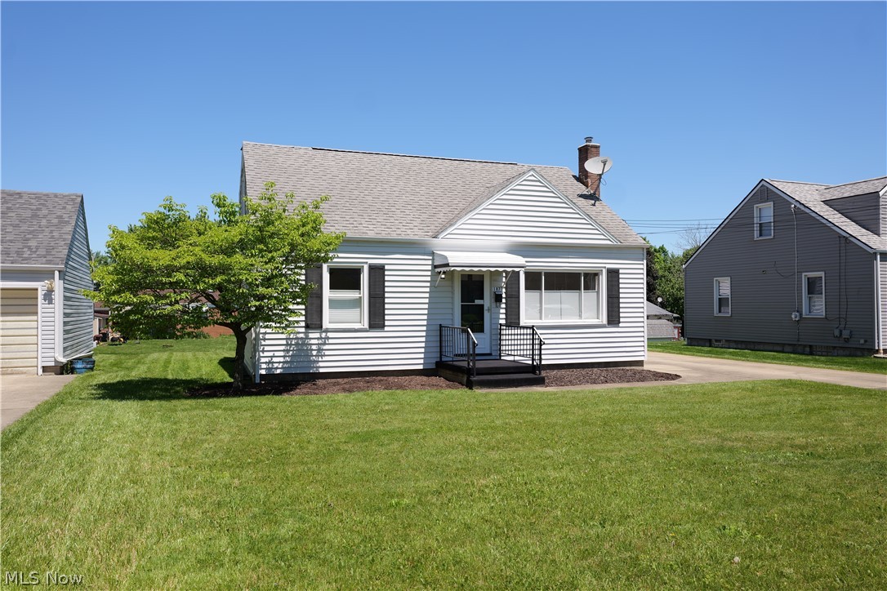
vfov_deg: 49.6
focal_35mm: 26
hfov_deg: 69.4
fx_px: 641
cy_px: 296
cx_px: 444
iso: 100
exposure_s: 1/400
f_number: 5.6
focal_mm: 26
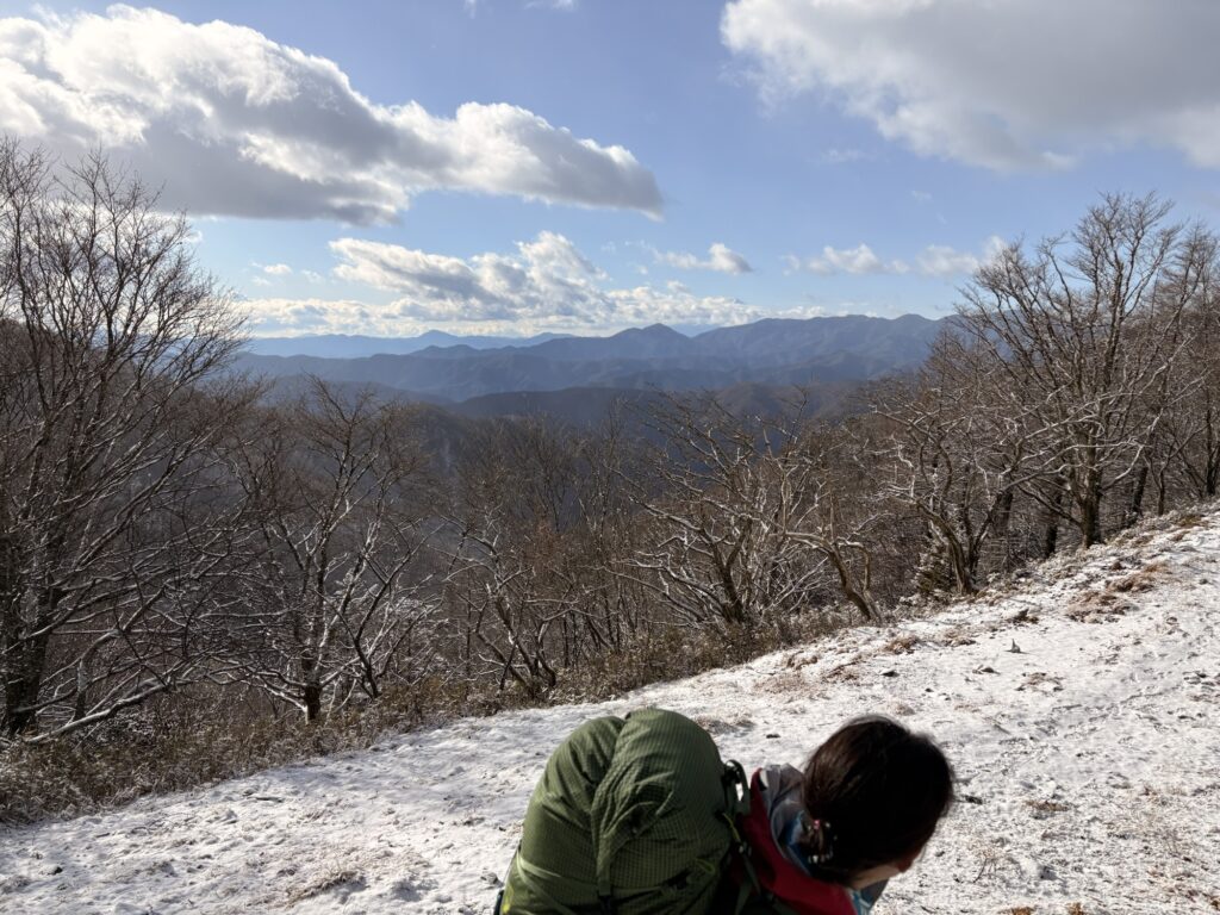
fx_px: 916
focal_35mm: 26
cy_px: 458
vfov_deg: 53.1
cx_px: 610
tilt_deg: -7.5
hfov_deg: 67.3
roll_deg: +0.6
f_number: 1.6
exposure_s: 1/6993
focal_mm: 5.96
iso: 50
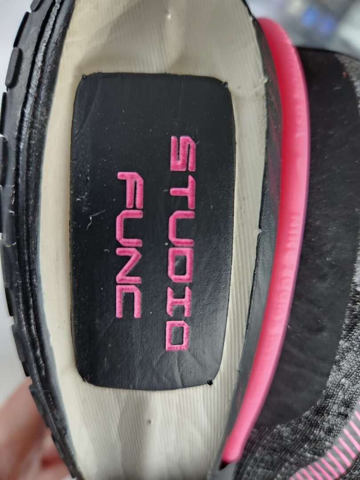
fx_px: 319
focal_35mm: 23
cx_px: 180
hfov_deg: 58.9
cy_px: 240
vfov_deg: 73.9
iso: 200
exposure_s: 1/120
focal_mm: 5.4
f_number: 1.8
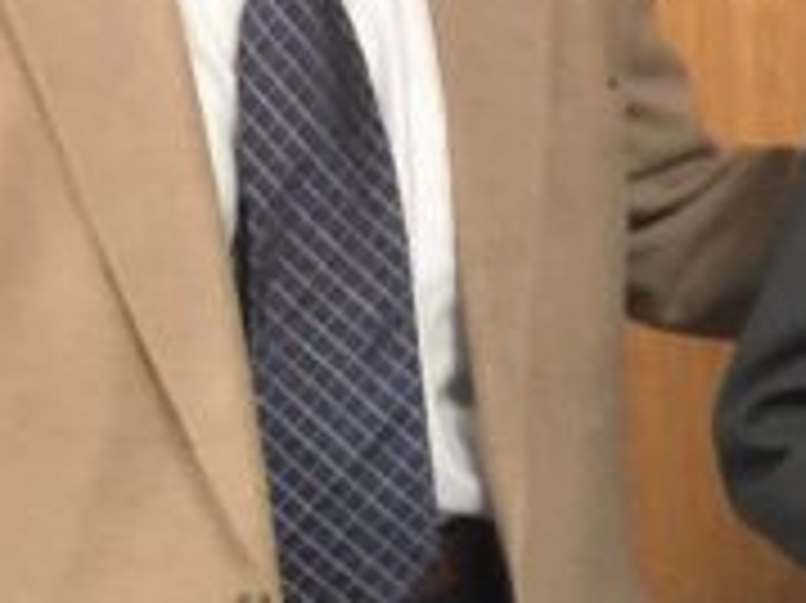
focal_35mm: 166
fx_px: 3863
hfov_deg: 10.9
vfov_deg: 8.8
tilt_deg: -12.7
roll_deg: -1.3
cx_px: 1612
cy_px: 688
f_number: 2.2
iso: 100
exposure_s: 1/4
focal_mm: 4.15
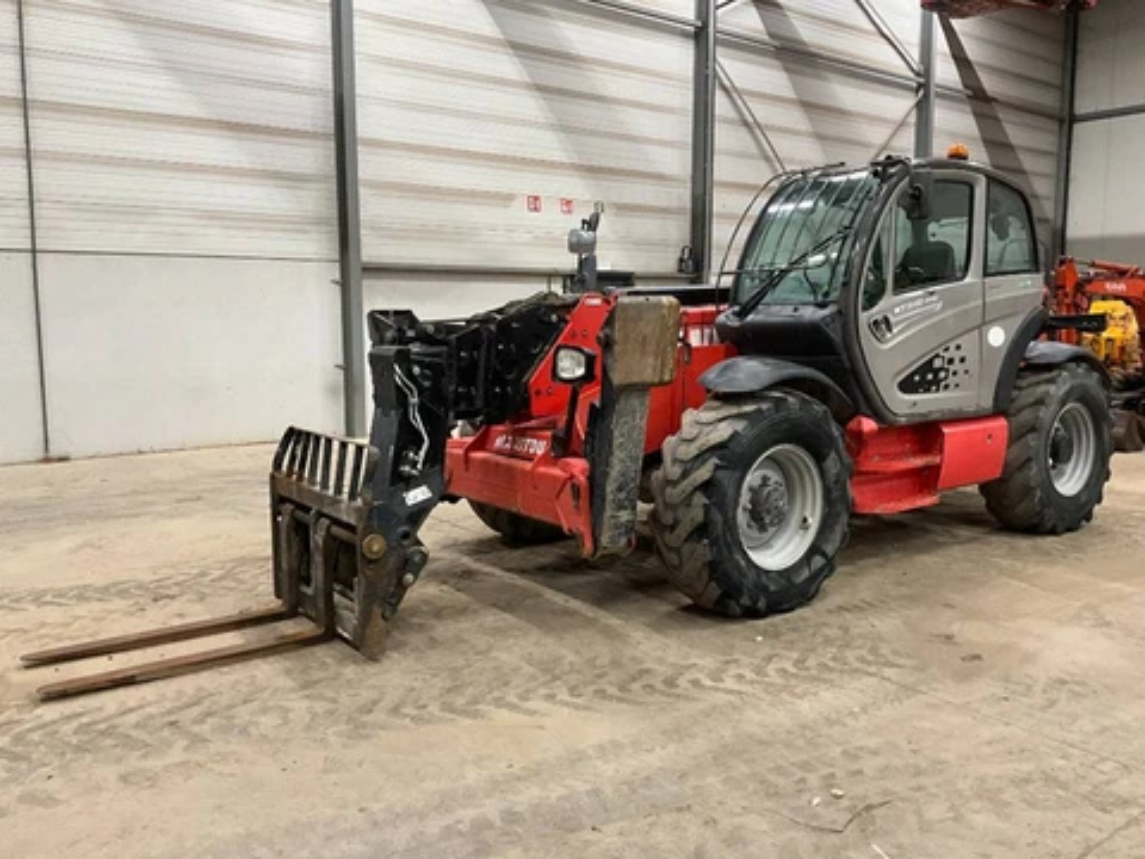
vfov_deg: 48.2
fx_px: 959
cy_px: 430
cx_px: 572
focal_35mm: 29
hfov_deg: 61.7
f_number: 1.8
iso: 250
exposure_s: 1/60
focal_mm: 3
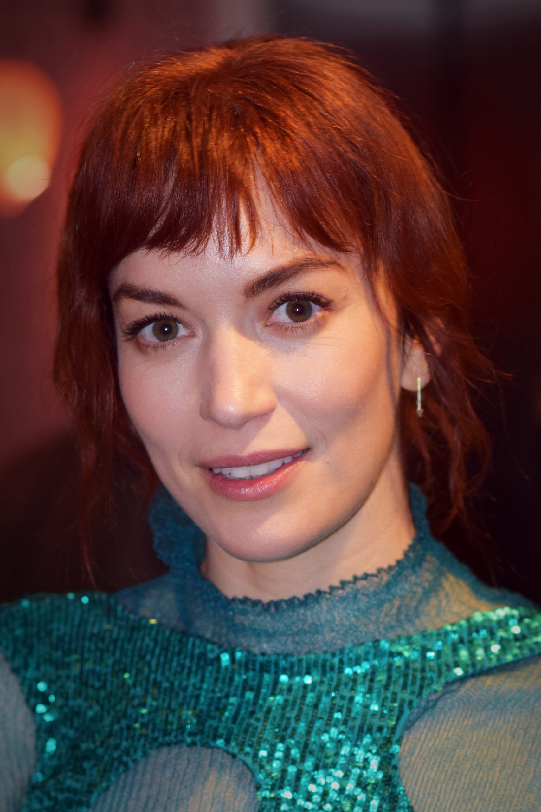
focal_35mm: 128
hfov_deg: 10.8
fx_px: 2873
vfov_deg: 16.1
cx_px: 270
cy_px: 406
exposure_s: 1/60
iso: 800
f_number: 2.8
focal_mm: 85
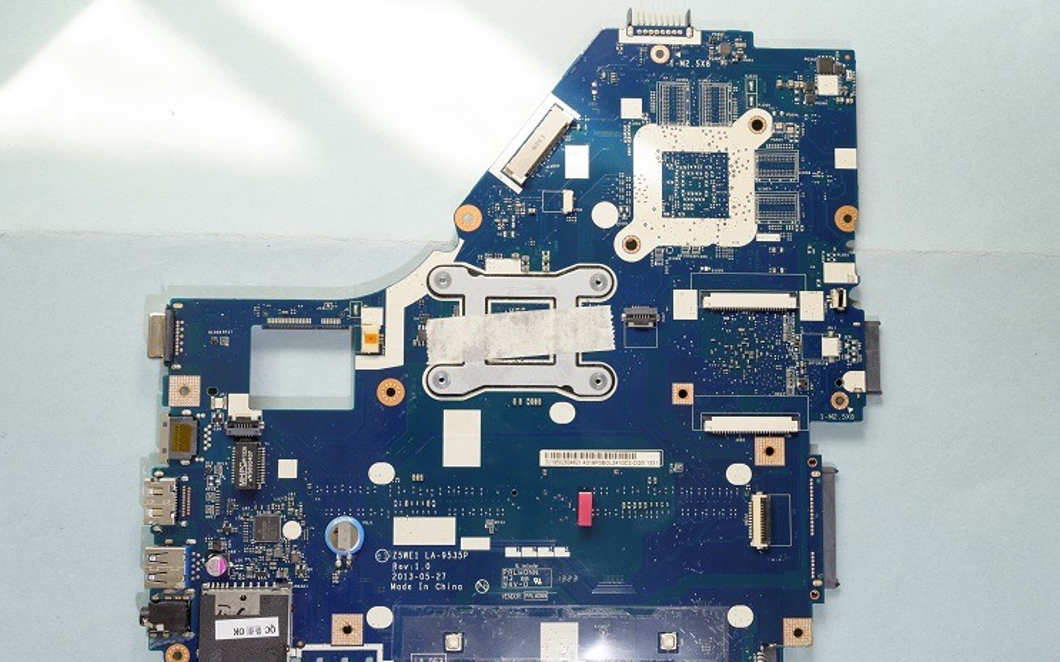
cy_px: 350
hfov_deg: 52.8
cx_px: 526
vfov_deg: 34.4
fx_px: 1069
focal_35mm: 37
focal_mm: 24
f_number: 8
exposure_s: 1/6
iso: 100
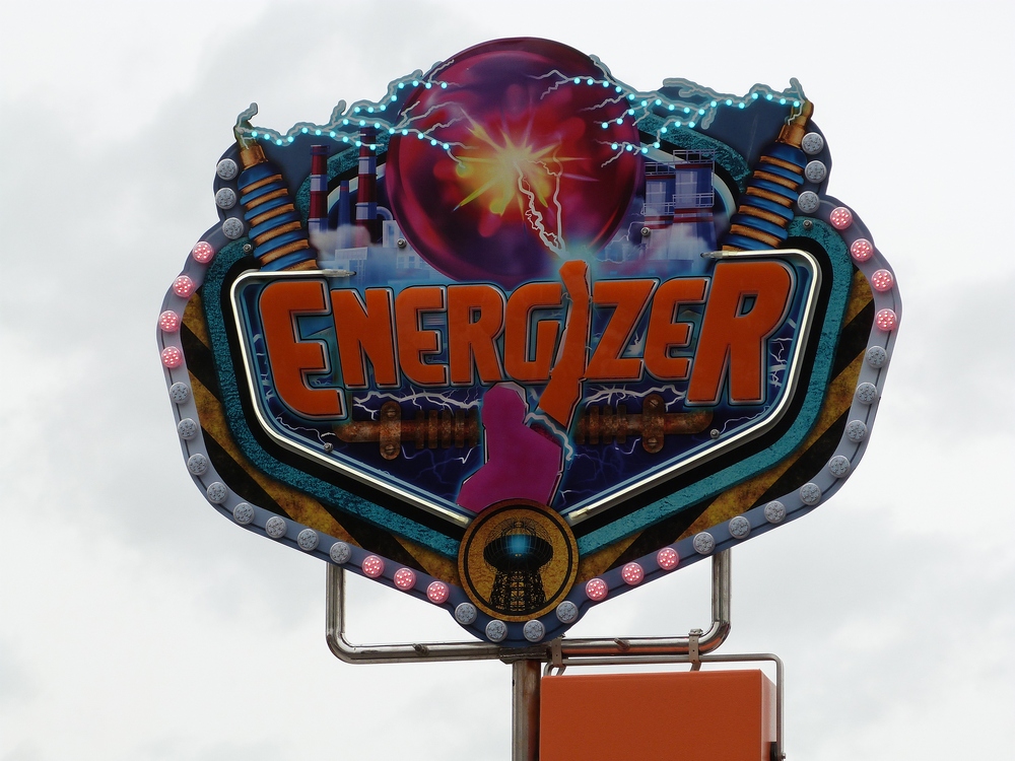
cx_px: 508
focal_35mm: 164
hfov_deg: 12.0
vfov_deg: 9.1
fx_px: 4809
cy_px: 380
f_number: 5
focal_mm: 29.5
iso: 100
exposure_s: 1/250
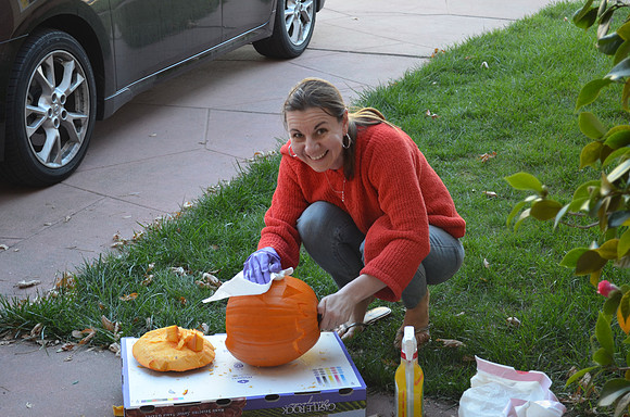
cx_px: 315
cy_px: 208
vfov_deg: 20.5
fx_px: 1152
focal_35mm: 66
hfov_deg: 30.6
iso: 400
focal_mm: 44
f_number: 5.3
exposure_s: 1/60
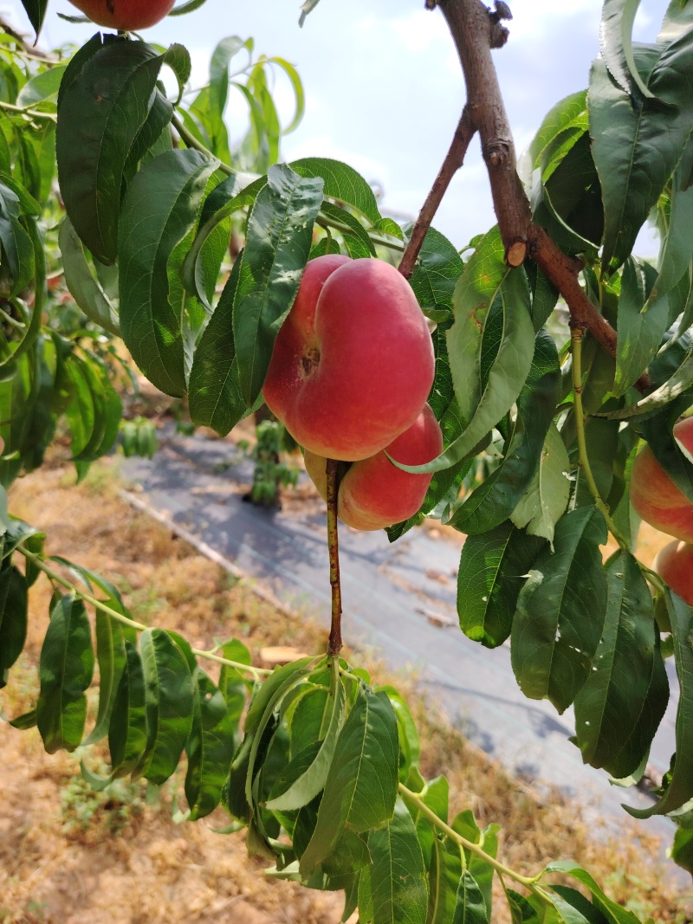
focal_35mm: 24
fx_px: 641
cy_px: 462
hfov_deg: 56.8
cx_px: 346
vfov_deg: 71.6
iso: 100
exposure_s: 1/826
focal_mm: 5.25
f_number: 1.75
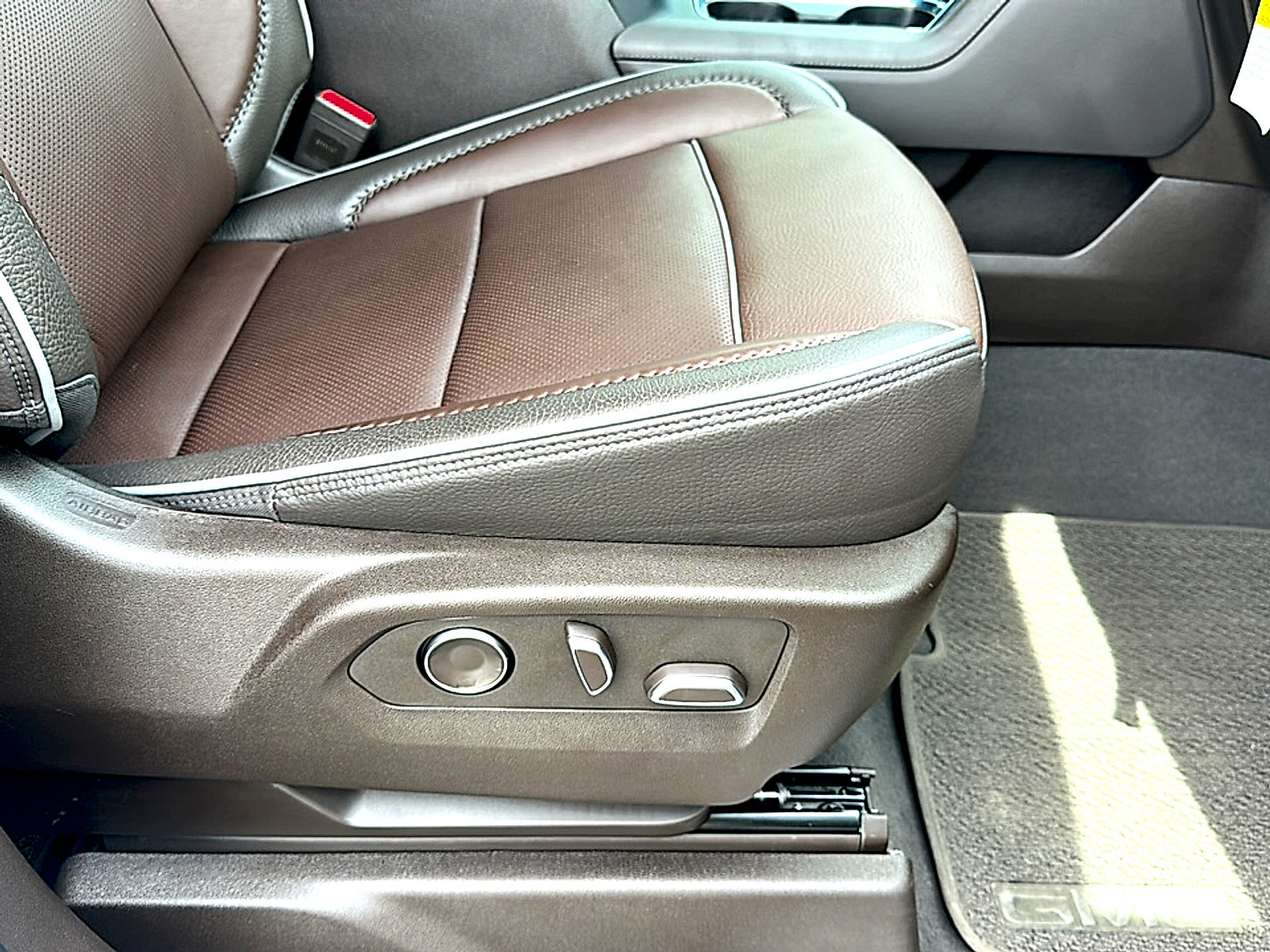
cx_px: 635
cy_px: 476
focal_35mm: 25
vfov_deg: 54.9
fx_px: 917
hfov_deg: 69.4
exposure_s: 1/198
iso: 64
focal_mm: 6.86
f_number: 1.78
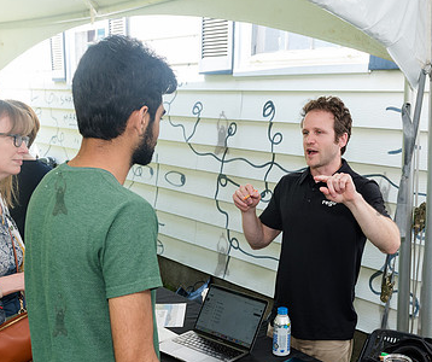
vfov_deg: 35.3
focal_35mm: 43
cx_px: 305
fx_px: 560
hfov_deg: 41.3
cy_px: 254
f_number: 3.5
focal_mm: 24
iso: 400
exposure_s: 1/250
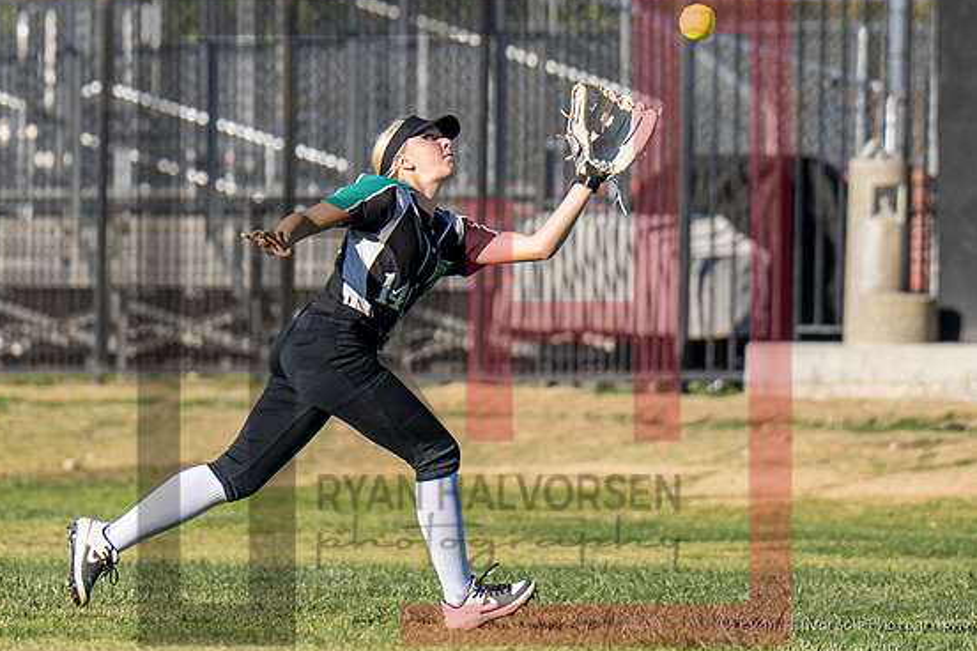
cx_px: 361
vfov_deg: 2.1
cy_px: 151
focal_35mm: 654
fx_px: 17747
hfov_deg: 3.2
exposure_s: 1/2500
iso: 160
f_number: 2.8
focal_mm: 200
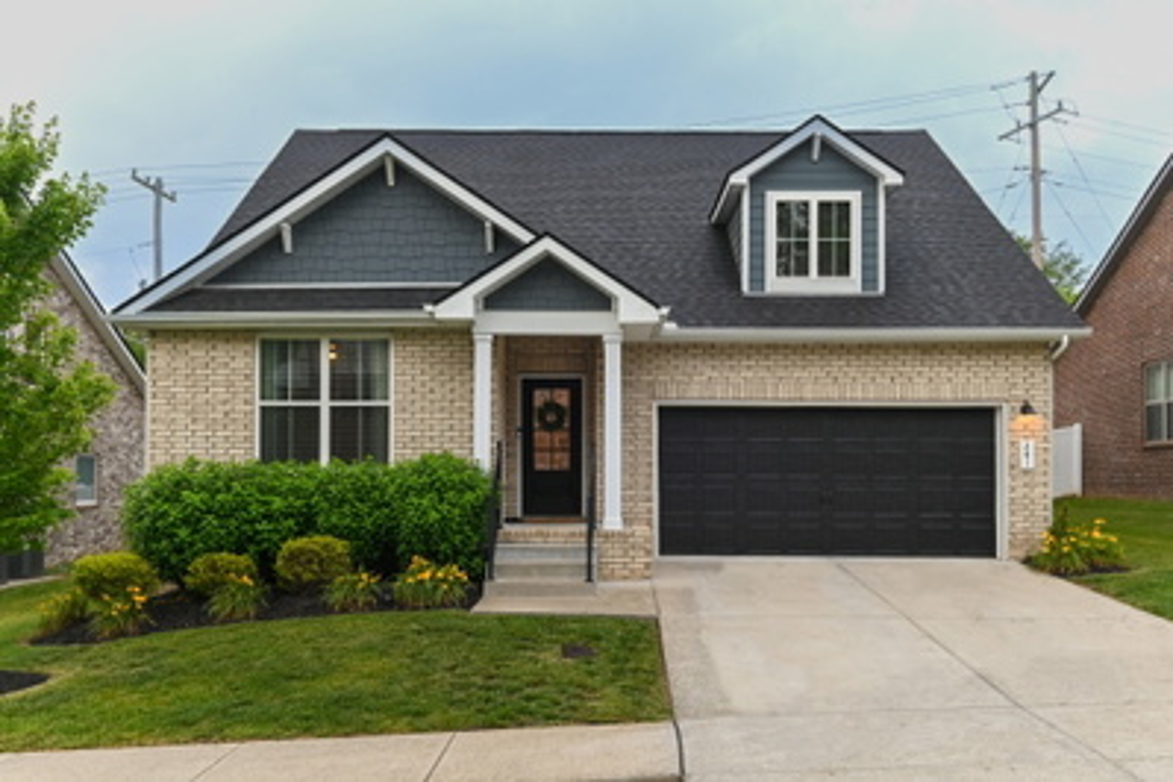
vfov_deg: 37.9
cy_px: 391
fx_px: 1140
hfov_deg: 54.4
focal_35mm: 35
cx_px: 586
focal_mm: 35
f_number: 5
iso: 800
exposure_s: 1/100
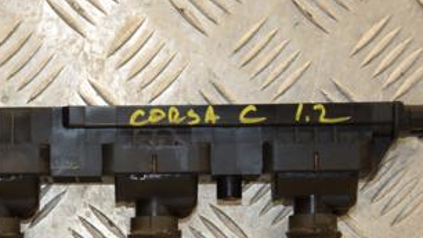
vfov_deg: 7.8
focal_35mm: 154
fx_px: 1727
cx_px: 131
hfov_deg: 13.9
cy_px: 249
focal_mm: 50
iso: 800
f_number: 5
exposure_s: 1/160
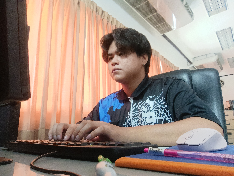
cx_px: 117
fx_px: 162
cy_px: 88
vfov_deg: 56.8
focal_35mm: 24
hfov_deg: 71.6
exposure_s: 1/25
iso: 200
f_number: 2.4
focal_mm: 3.27
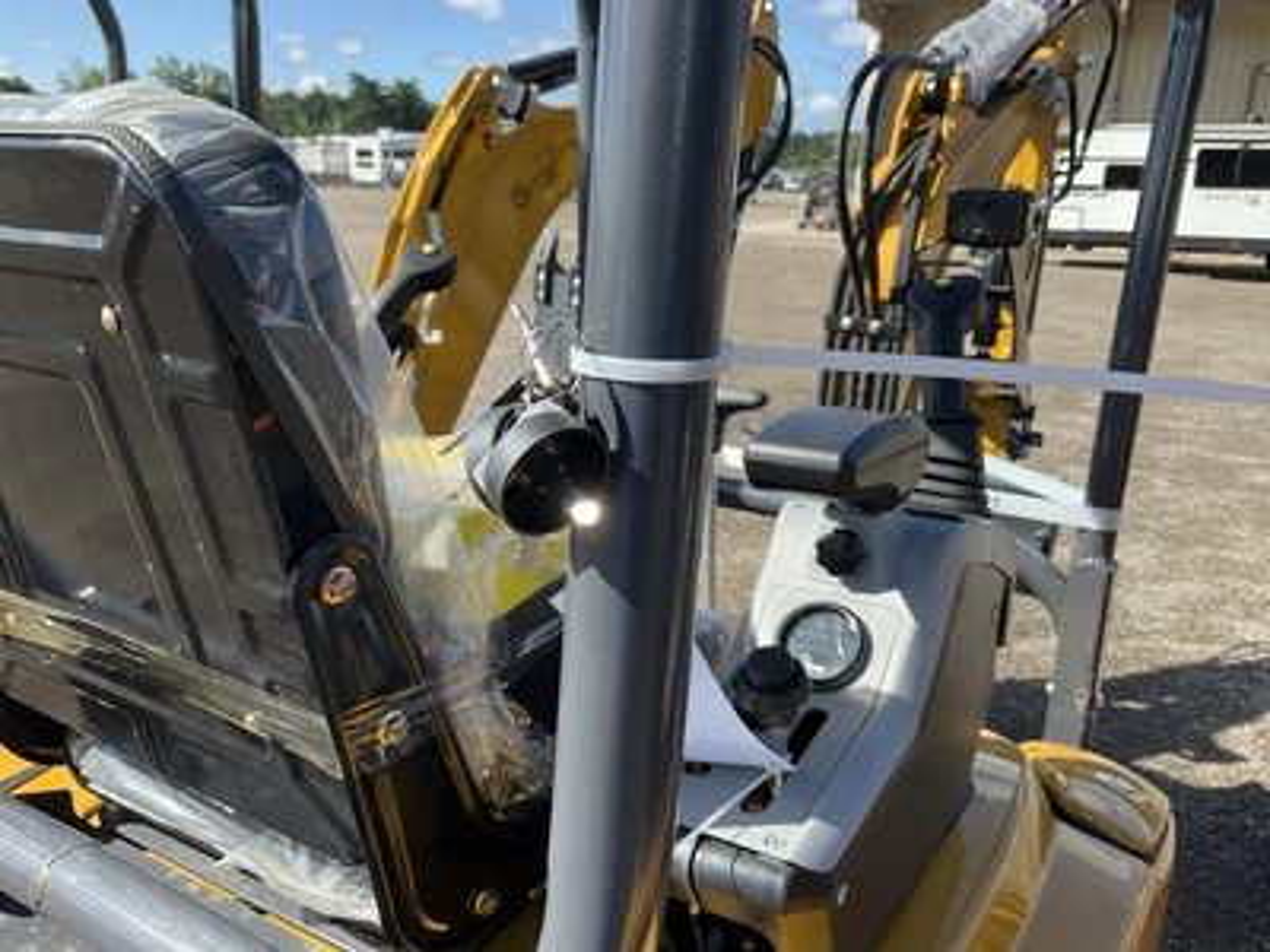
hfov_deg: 61.7
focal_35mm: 29
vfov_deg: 48.2
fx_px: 1064
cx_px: 635
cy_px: 476
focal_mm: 3
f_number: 1.8
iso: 25
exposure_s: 1/700
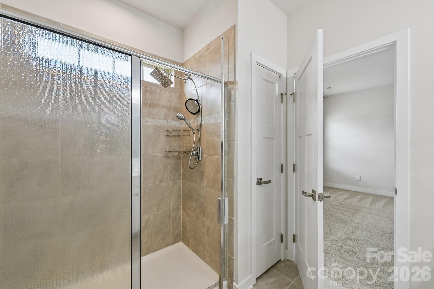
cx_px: 217
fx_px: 169
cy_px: 144
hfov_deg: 104.3
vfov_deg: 81.2
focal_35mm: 14
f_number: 8
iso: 110
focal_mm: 14
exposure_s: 1/15
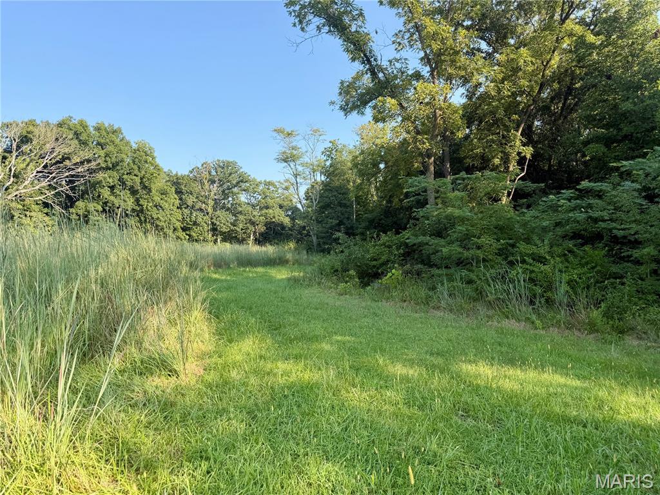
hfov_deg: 71.6
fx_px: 458
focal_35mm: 24
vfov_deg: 56.8
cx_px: 330
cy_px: 248
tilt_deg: +1.6
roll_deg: +0.3
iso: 80
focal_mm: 6.76
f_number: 1.78
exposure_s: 1/1192
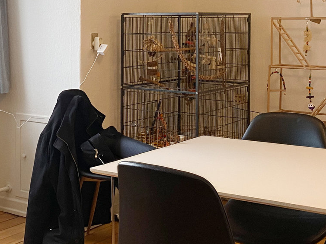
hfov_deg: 27.2
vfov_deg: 20.9
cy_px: 35
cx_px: 33
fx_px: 650
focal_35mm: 69
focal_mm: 4.25
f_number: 1.8
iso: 80
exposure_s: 1/50
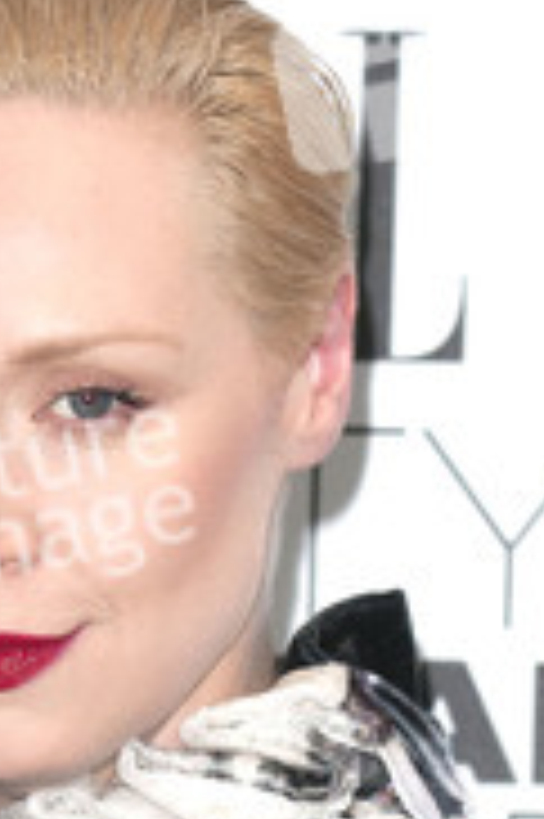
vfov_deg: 8.0
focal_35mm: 257
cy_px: 742
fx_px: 5836
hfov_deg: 5.3
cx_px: 97
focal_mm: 78
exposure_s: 1/250
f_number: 6.3
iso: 400
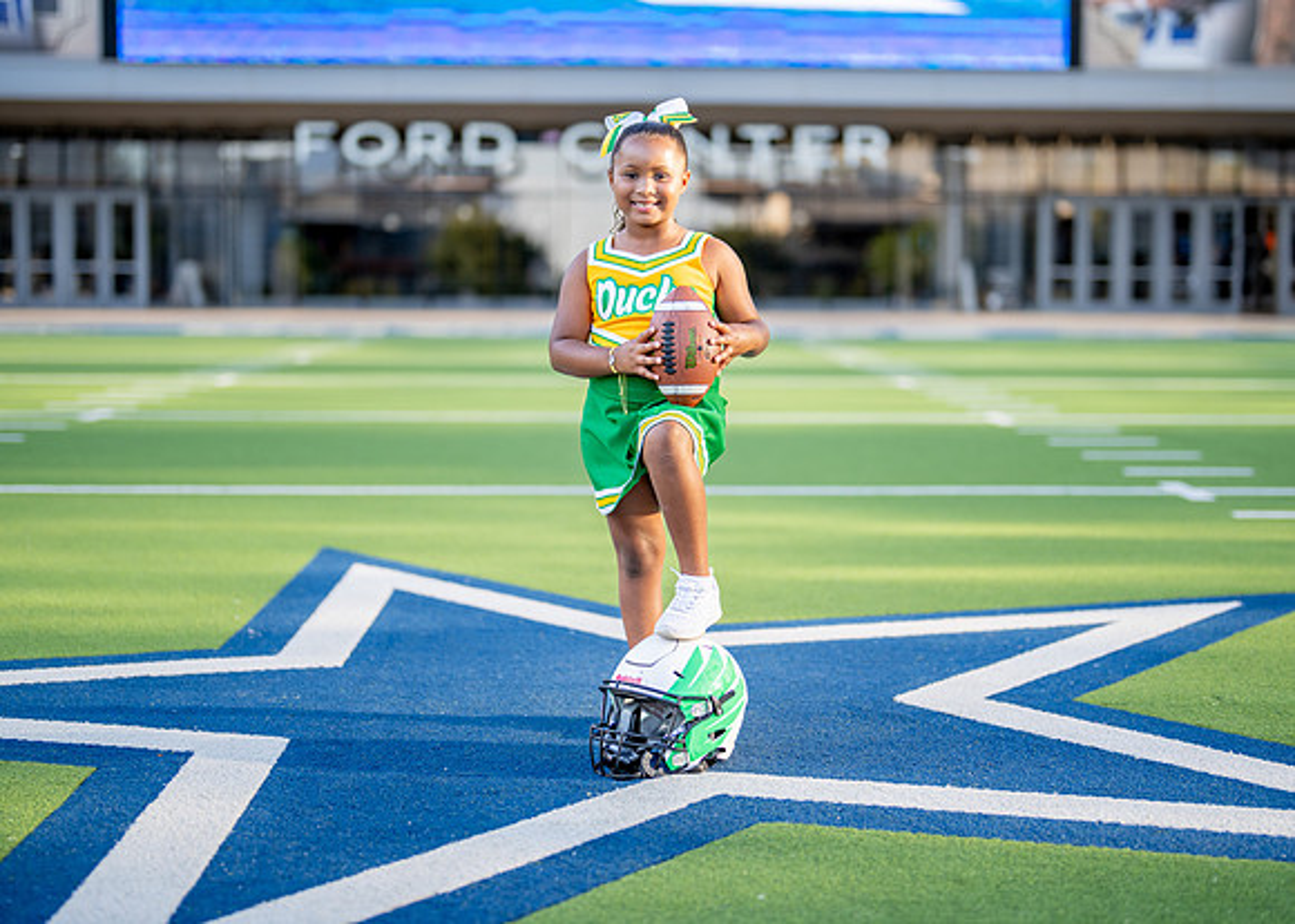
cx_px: 674
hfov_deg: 32.5
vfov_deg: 23.5
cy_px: 448
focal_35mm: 60
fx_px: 2221
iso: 160
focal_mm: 50
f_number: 1.2
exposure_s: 1/2500
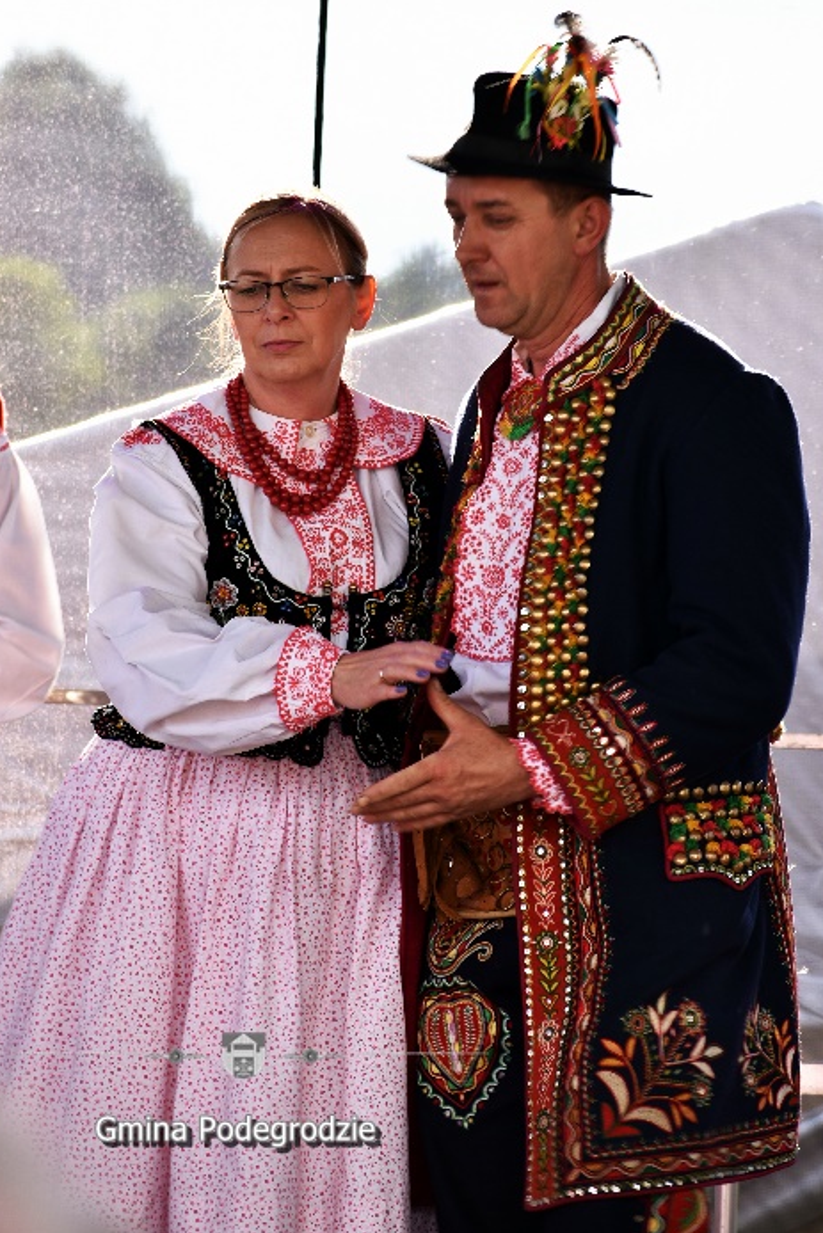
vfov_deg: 8.2
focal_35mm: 251
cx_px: 449
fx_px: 8588
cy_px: 529
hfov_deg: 5.5
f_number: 6.3
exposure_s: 1/80
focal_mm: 145
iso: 100
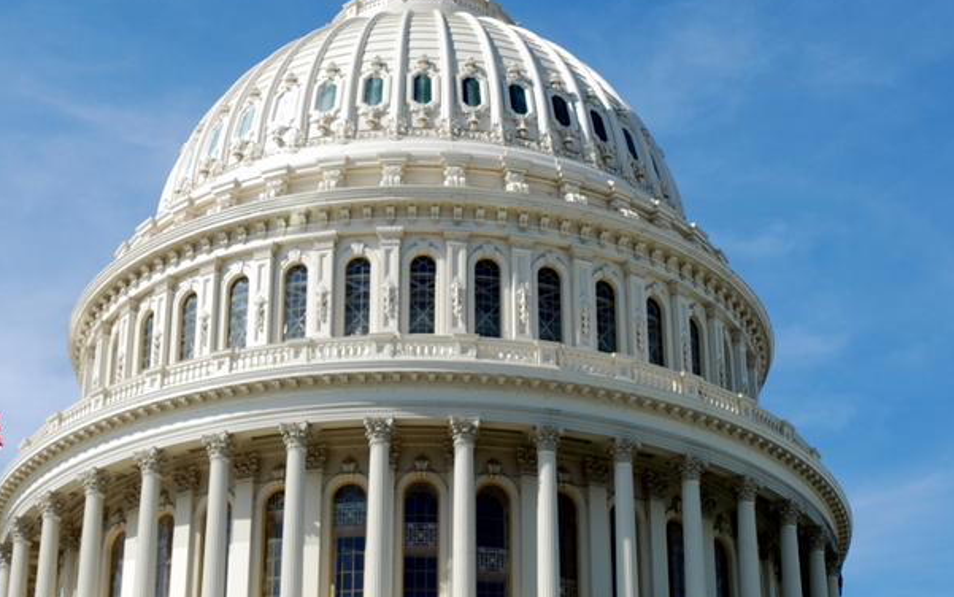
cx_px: 402
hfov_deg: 25.5
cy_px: 268
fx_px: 2103
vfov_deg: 16.1
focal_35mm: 81
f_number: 8
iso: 100
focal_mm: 31
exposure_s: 1/250
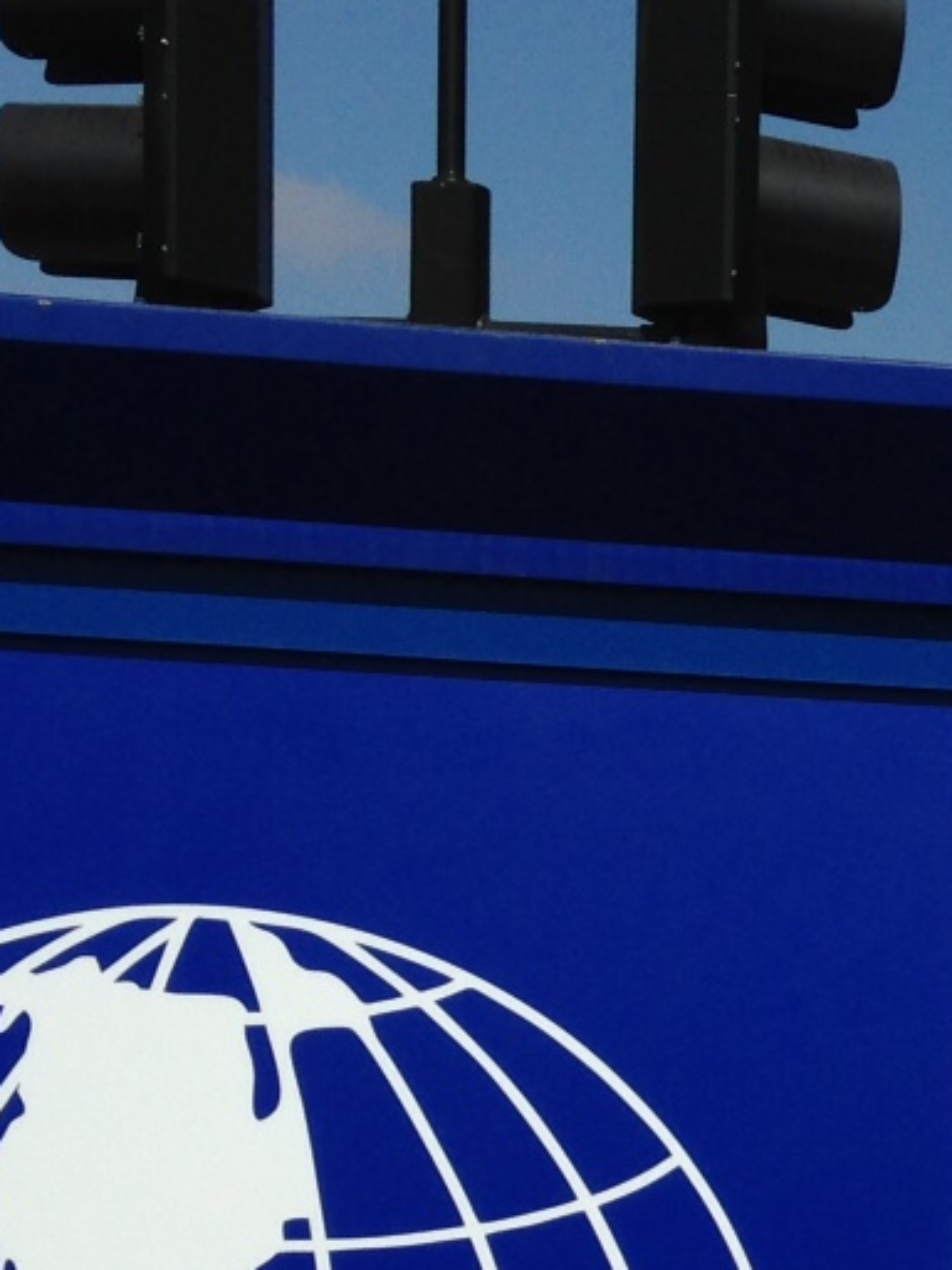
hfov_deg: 13.5
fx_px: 3849
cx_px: 1293
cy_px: 1406
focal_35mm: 105
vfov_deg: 18.0
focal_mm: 4.12
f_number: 2.4
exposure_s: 1/4184
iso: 50
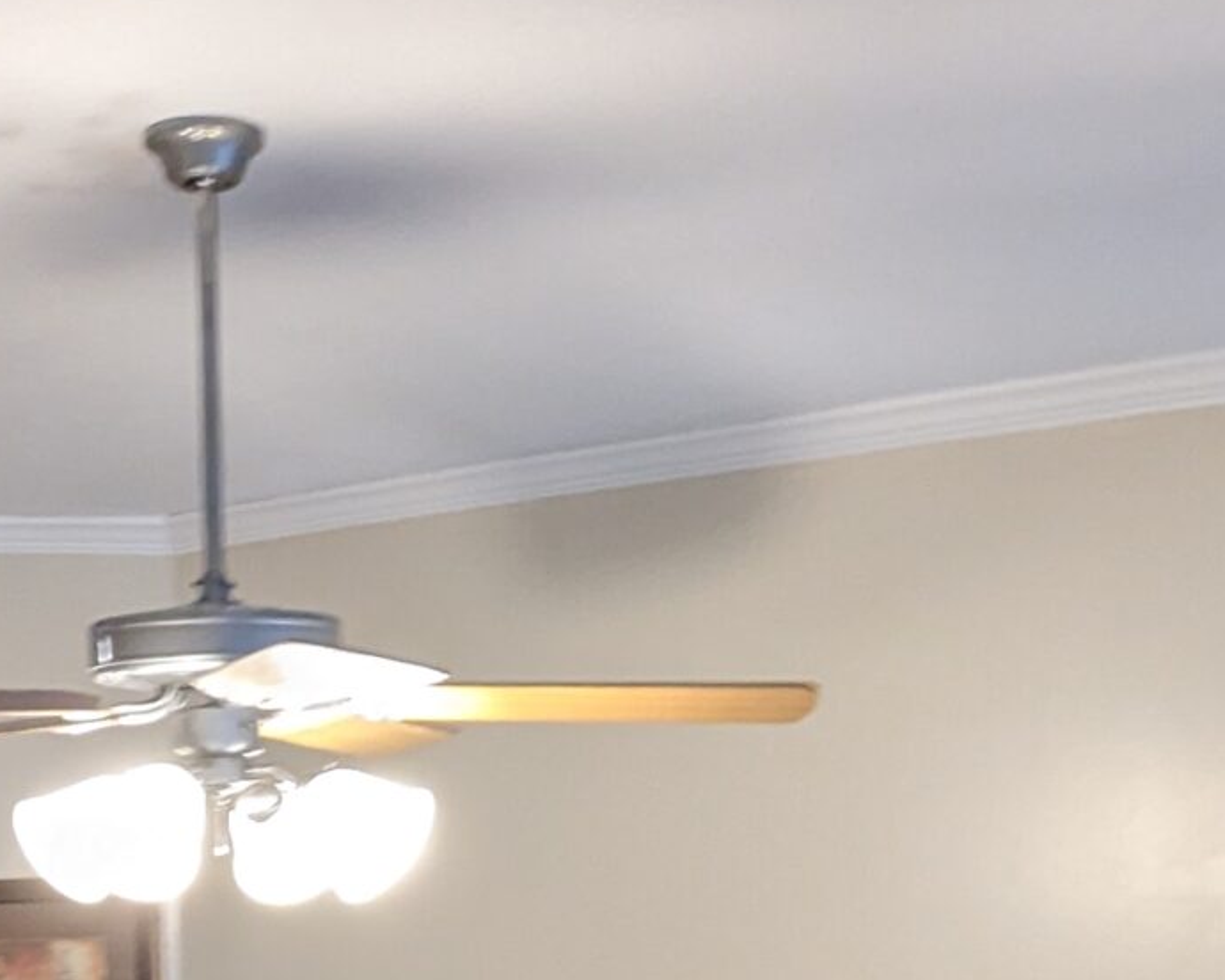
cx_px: 291
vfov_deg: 24.2
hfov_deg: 31.8
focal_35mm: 58
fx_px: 2103
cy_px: 1118
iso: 282
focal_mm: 2.35
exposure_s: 1/30
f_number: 2.2
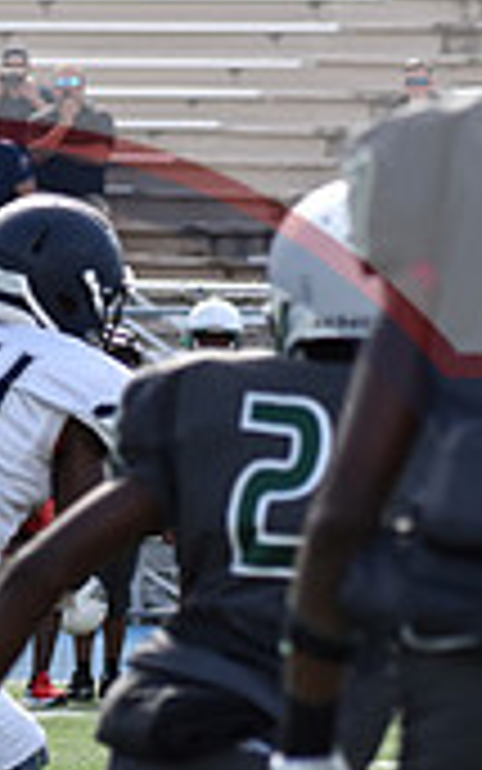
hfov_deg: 2.1
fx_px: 13314
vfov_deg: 3.3
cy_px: 606
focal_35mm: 634
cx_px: -68
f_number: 5
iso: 400
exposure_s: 1/1250
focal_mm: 122
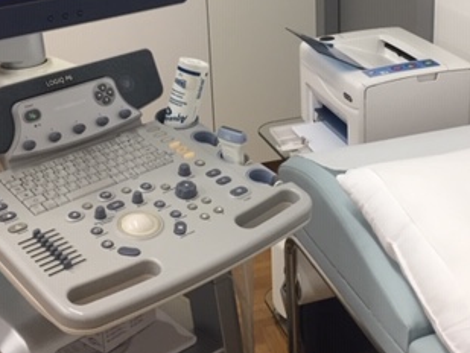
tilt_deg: -19.3
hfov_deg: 32.1
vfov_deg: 24.1
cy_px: 84
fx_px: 815
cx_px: 278
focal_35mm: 60
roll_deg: +1.4
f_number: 2.2
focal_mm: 4.15
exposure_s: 1/33
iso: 64
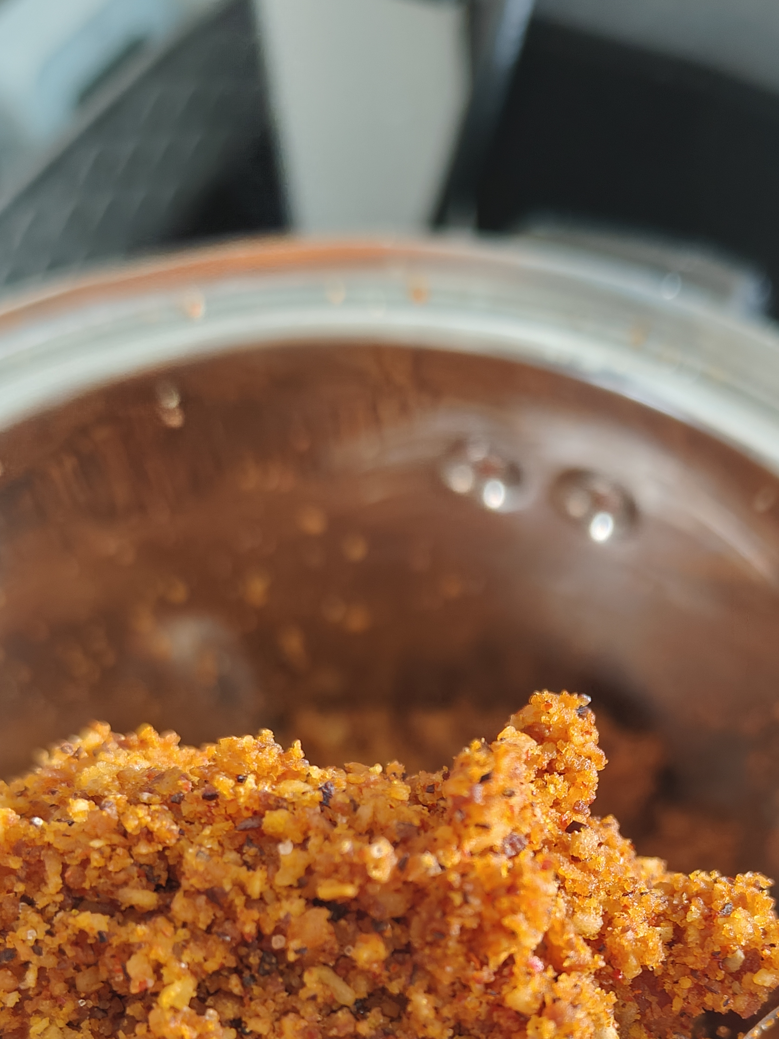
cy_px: 892
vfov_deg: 38.9
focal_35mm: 46
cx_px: 468
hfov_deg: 31.4
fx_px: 1380
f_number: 1.8
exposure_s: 1/50
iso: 500
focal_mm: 5.59
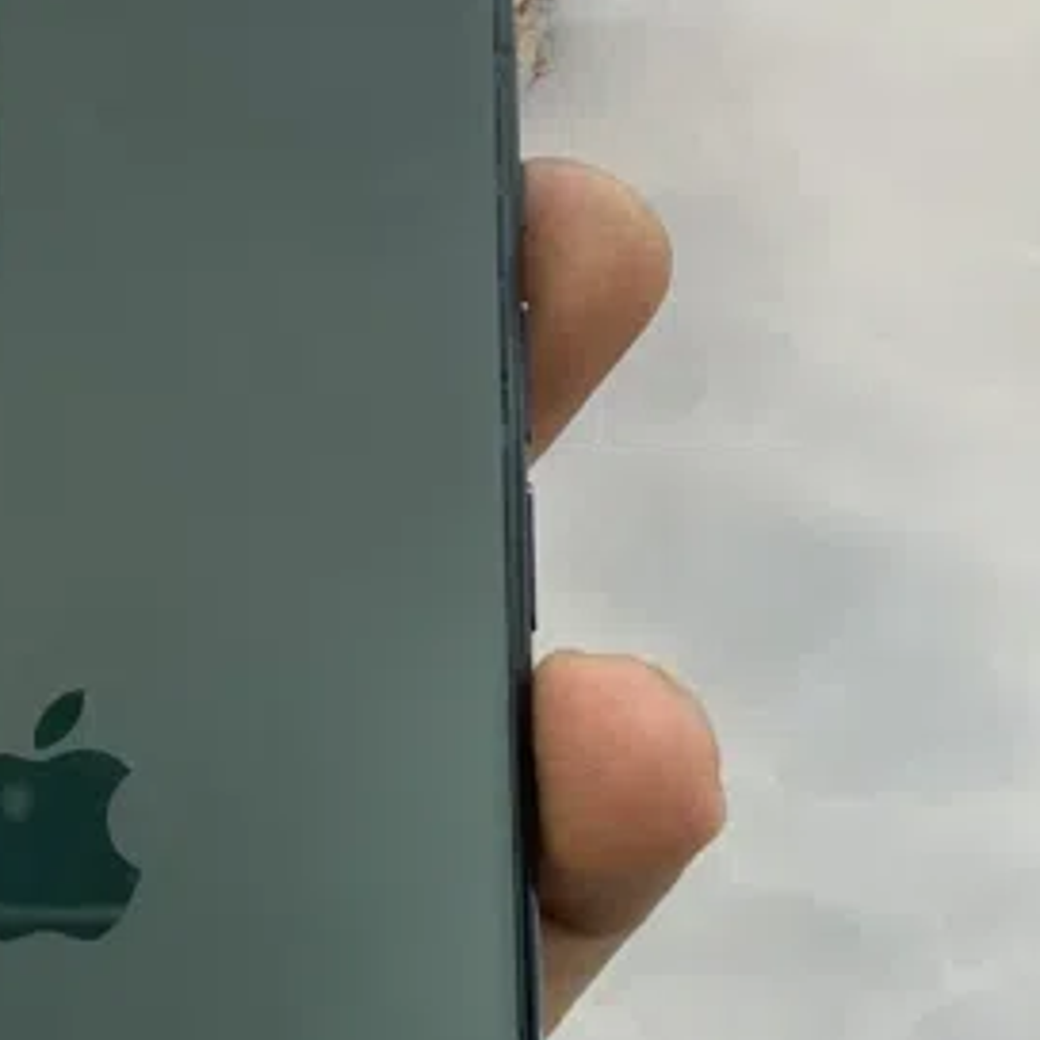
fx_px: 1836
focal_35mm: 54
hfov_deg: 30.0
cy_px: 455
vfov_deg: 31.6
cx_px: 65
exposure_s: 1/100
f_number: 1.6
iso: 125
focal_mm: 4.2
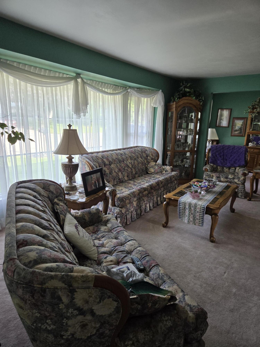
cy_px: 174
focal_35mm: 23
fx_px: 230
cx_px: 130
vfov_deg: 73.9
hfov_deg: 58.9
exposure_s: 1/120
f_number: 1.8
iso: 200
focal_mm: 5.4
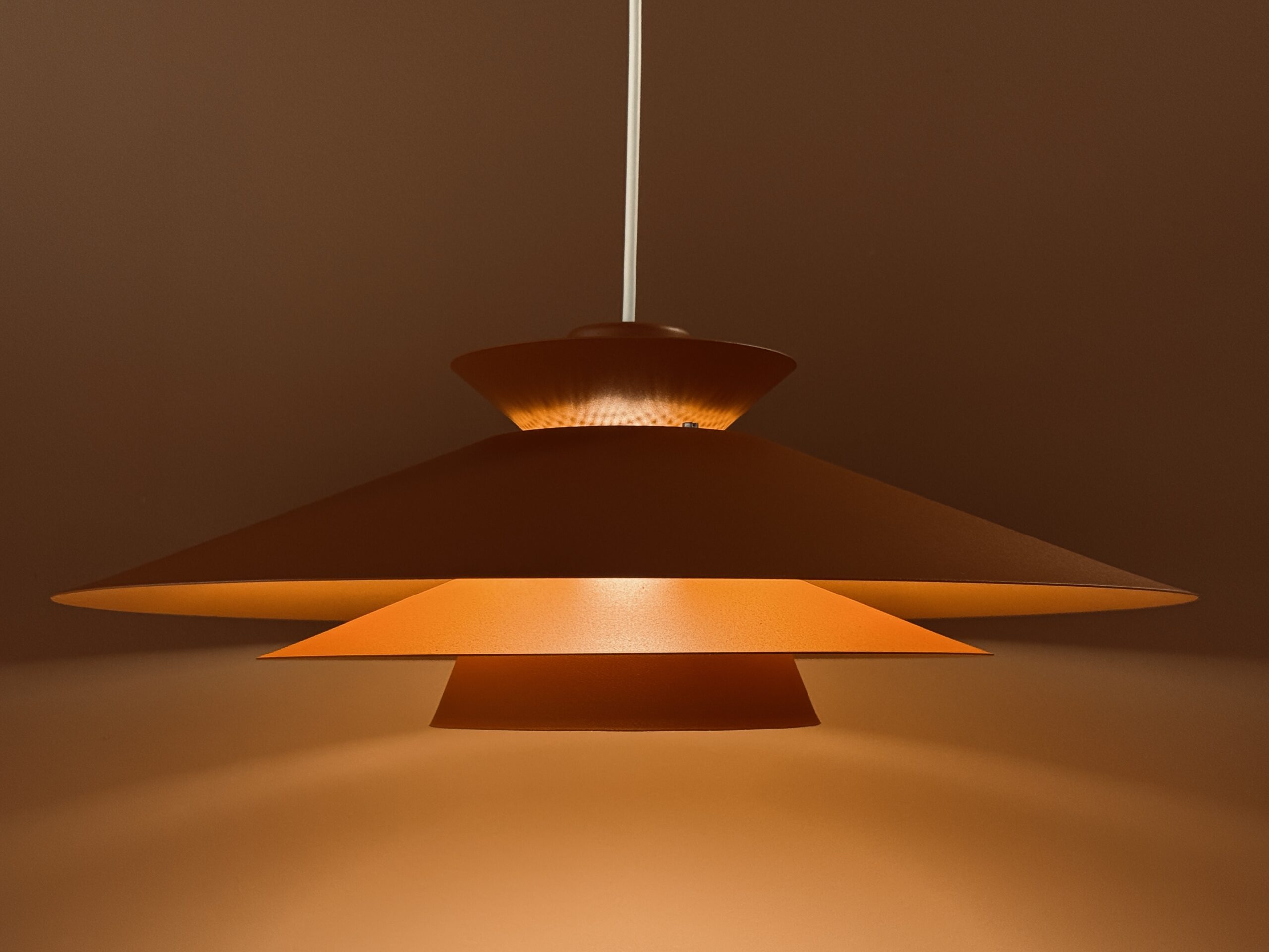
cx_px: 634
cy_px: 476
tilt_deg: +6.5
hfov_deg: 39.7
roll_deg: -2.2
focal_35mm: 48
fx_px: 1760
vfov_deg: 30.3
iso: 200
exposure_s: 1/100
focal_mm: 6.76
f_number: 1.78
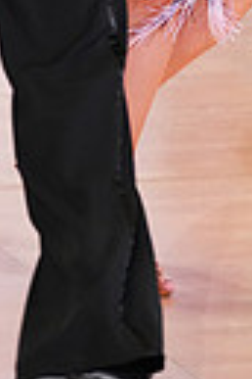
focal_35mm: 457
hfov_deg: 3.0
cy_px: -314
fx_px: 4798
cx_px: 210
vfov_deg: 4.5
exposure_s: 1/640
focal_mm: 102
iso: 3200
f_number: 2.8
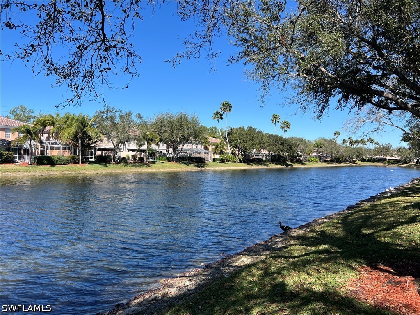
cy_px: 158
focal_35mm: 26
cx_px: 210
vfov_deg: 53.1
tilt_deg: +1.4
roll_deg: -0.8
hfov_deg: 67.3
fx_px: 315
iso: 50
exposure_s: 1/3257
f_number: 1.5
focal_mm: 5.7
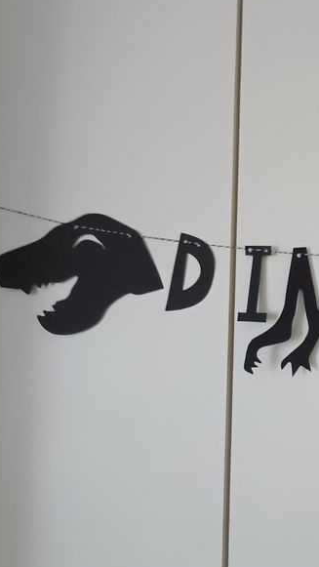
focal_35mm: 30
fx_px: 451
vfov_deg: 64.3
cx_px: 412
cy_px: 292
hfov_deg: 30.8
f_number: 2.2
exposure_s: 1/25
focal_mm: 1.64
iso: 320
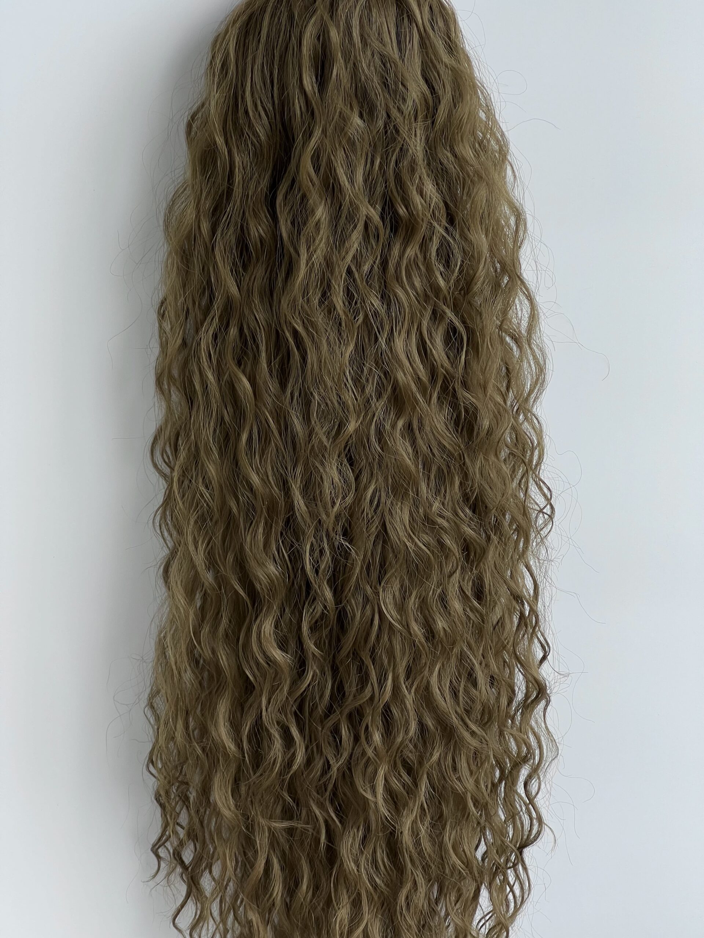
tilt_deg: -13.5
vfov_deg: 25.3
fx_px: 2088
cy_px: 469
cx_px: 352
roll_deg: +0.1
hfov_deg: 19.1
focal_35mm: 77
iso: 50
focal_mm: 9
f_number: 2.8
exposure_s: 1/99
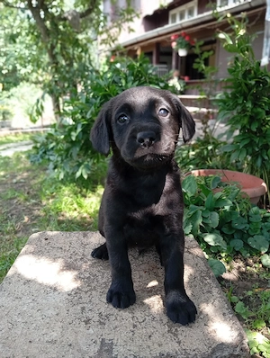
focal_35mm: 28
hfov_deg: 49.9
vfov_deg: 63.4
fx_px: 290
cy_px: 179
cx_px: 135
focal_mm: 4.22
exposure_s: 1/100
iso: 199
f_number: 1.8
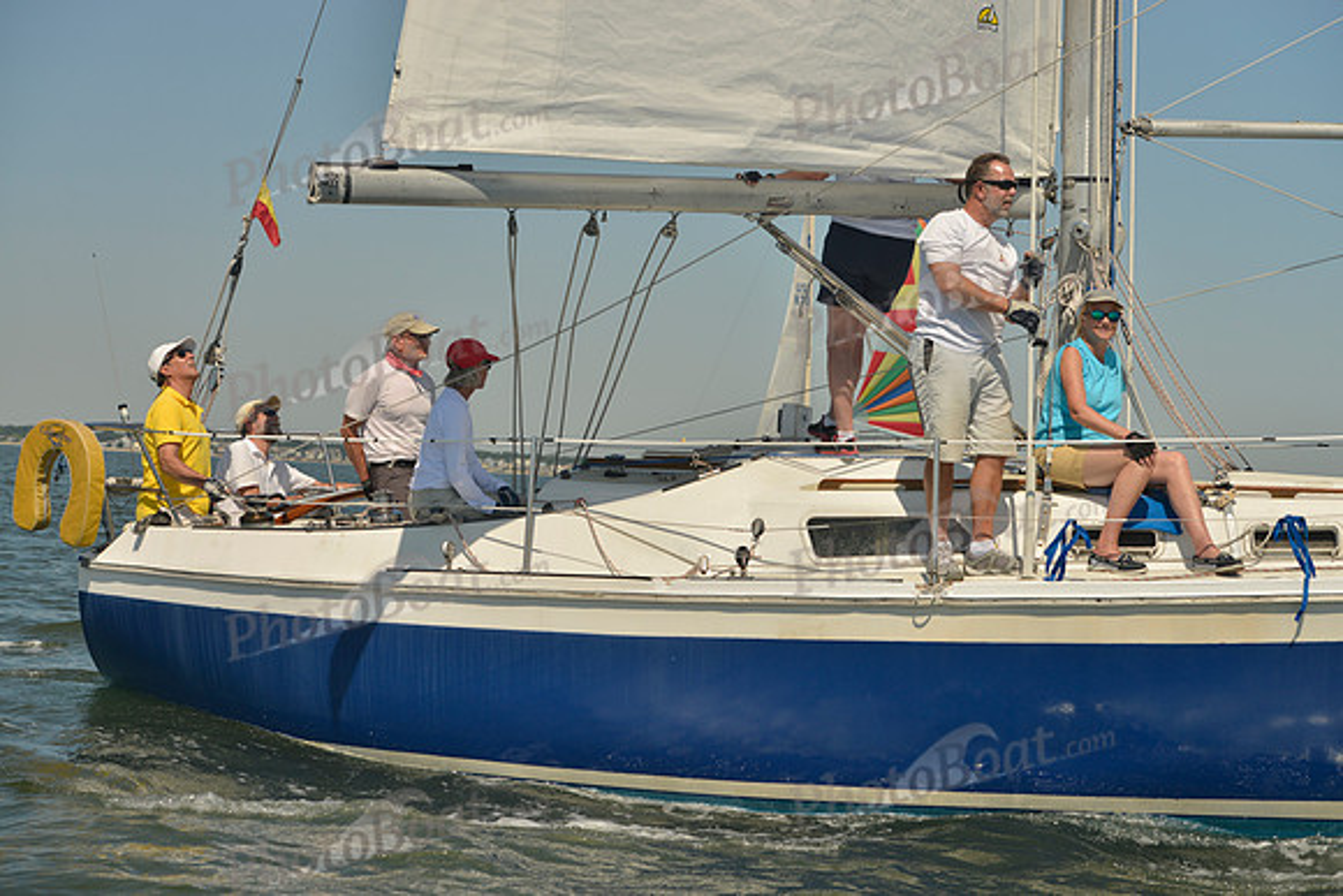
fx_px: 2612
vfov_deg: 19.5
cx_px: 672
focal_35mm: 70
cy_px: 448
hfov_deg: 28.8
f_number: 7.1
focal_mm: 70
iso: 200
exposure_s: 1/800
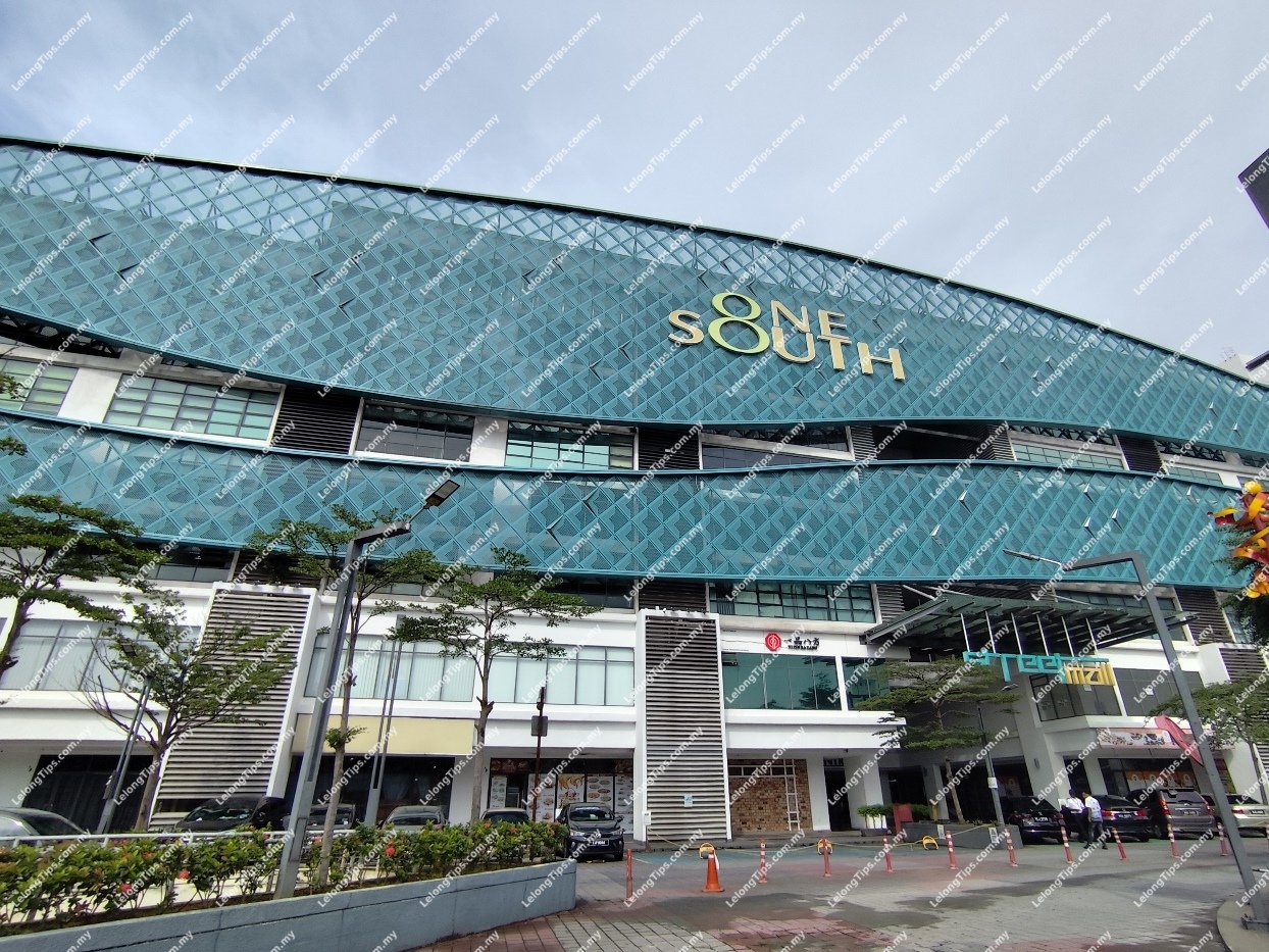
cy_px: 476
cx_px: 634
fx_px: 587
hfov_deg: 94.5
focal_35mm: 16
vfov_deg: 78.1
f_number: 2.2
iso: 50
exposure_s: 1/1600
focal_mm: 1.65
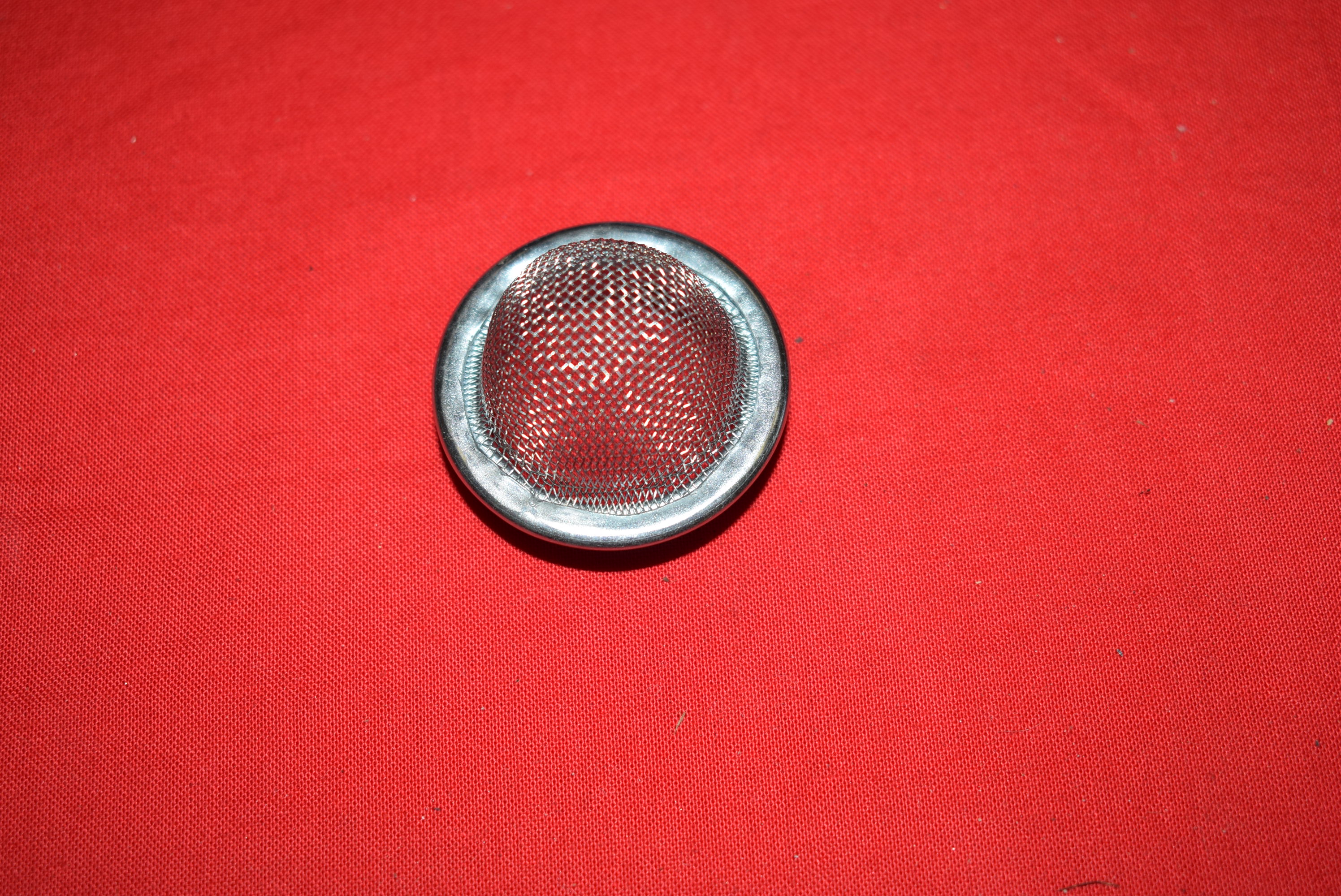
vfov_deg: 26.5
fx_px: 1901
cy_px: 448
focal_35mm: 51
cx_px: 670
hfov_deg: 38.9
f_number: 5.6
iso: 125
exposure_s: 1/160
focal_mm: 34
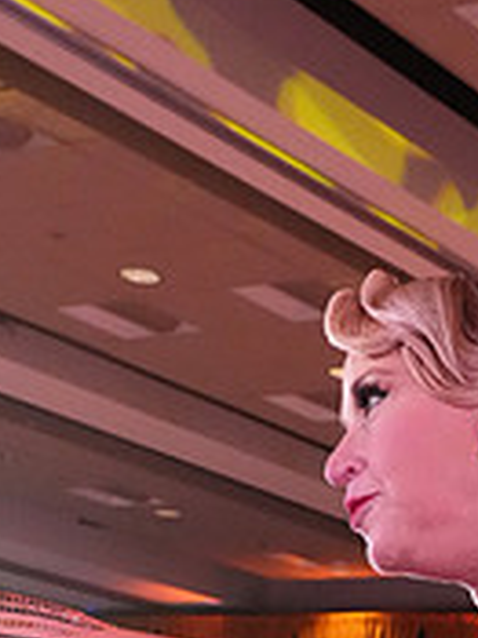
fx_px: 2120
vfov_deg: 15.8
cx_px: 677
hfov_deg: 12.3
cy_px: 941
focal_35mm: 115
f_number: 5.6
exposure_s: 1/400
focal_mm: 24
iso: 6400
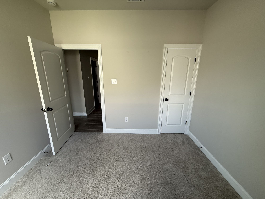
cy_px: 100
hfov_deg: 102.1
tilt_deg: -12.7
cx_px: 132
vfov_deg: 85.7
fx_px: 107
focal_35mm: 14
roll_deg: -0.6
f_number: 2.2
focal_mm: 2.22
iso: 160
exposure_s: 1/99
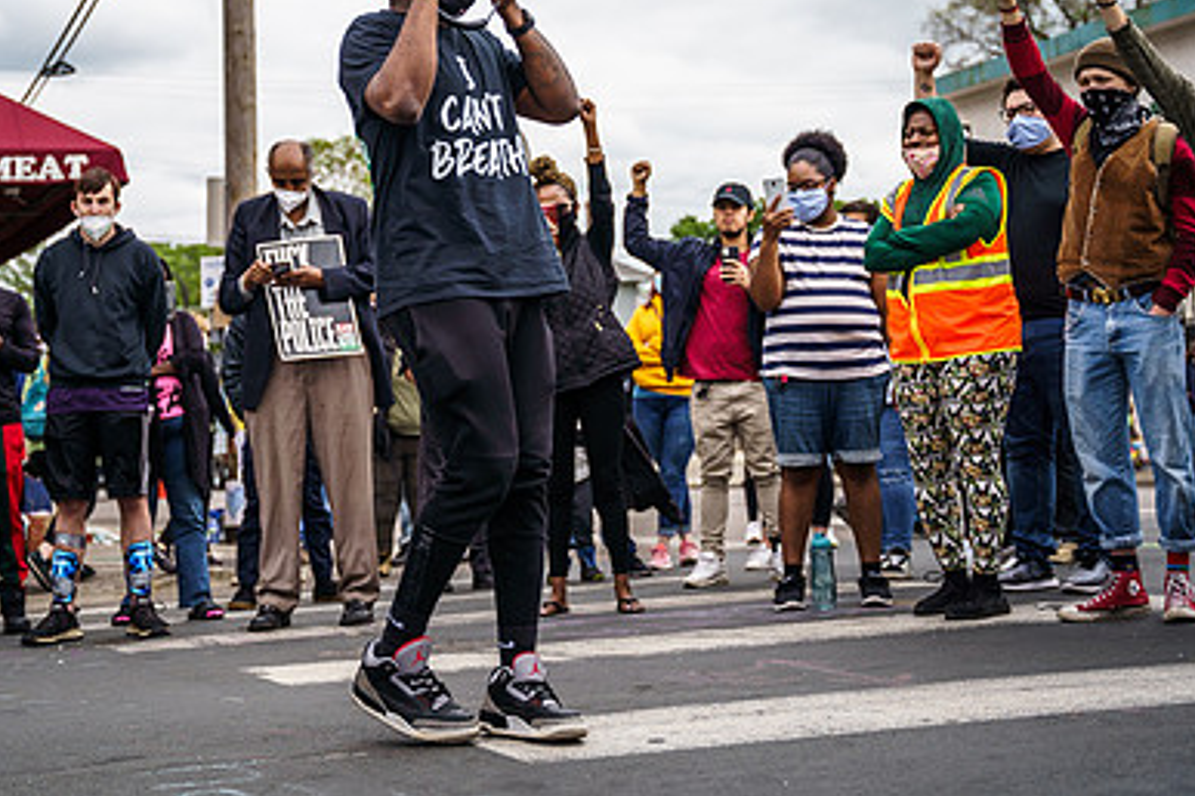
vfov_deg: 19.9
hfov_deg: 29.5
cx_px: 448
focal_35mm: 68
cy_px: 211
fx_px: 2257
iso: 200
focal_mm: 45.4
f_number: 2.8
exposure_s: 1/2500
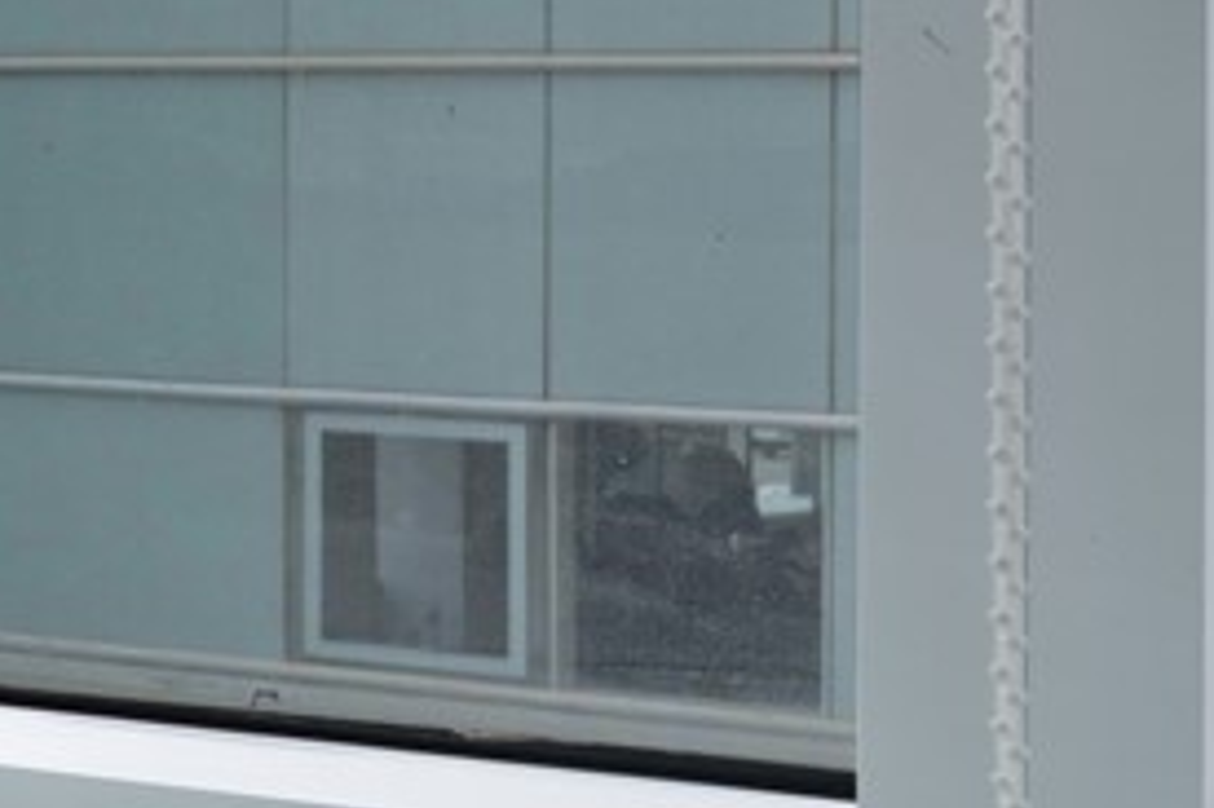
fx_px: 4988
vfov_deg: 9.2
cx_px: -2015
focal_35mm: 148
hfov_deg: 10.9
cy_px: 201
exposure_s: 1/5
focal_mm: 24
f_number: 11
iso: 100
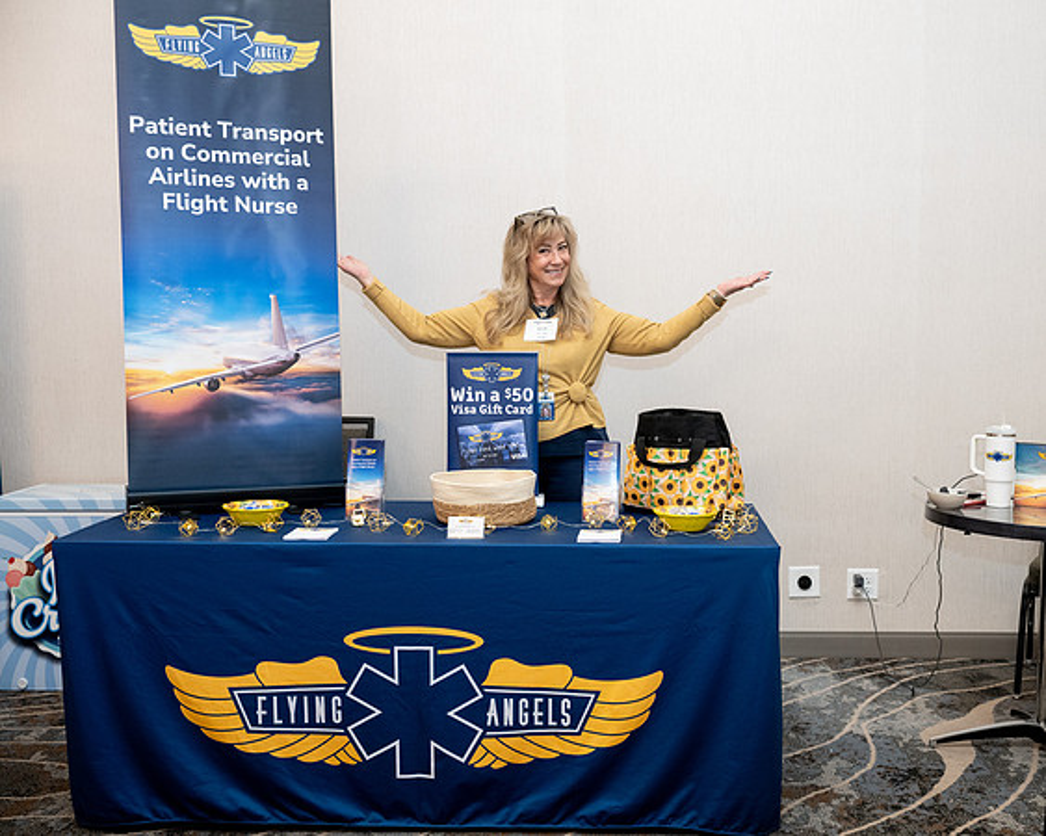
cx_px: 628
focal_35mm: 41
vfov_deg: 36.9
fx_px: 1255
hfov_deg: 45.0
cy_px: 418
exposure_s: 1/320
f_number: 4
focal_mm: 36
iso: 2000
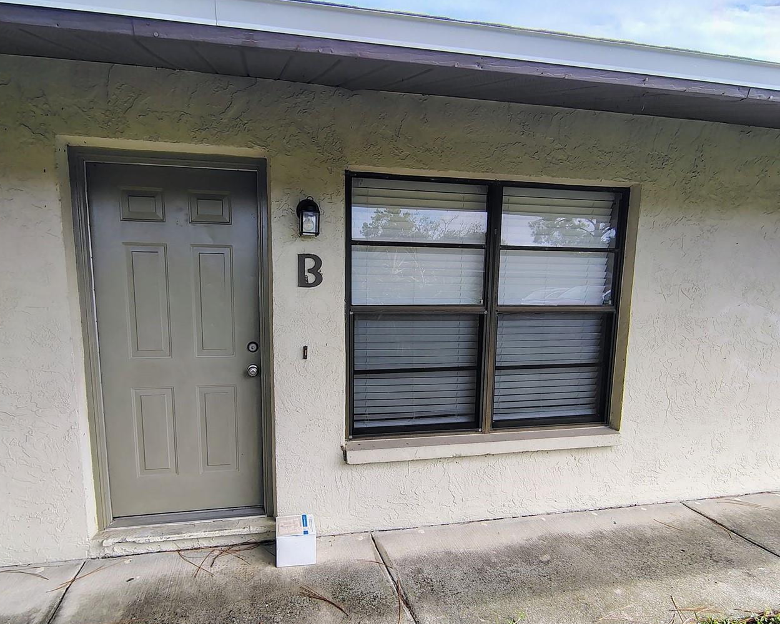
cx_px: 360
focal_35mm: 20
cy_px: 352
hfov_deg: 80.2
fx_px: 462
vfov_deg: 67.9
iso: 100
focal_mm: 2.13
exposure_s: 1/227
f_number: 2.2
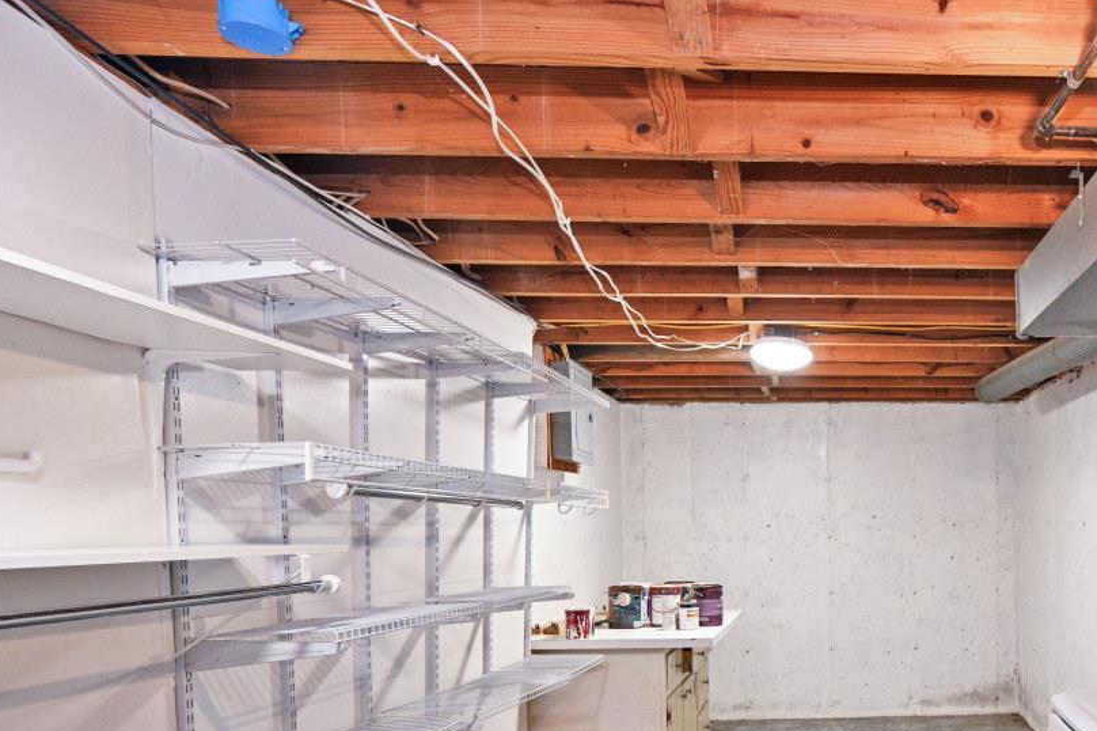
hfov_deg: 64.5
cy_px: 558
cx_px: 846
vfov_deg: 47.5
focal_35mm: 26
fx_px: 792
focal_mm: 14
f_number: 4
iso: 1000
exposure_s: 1/60
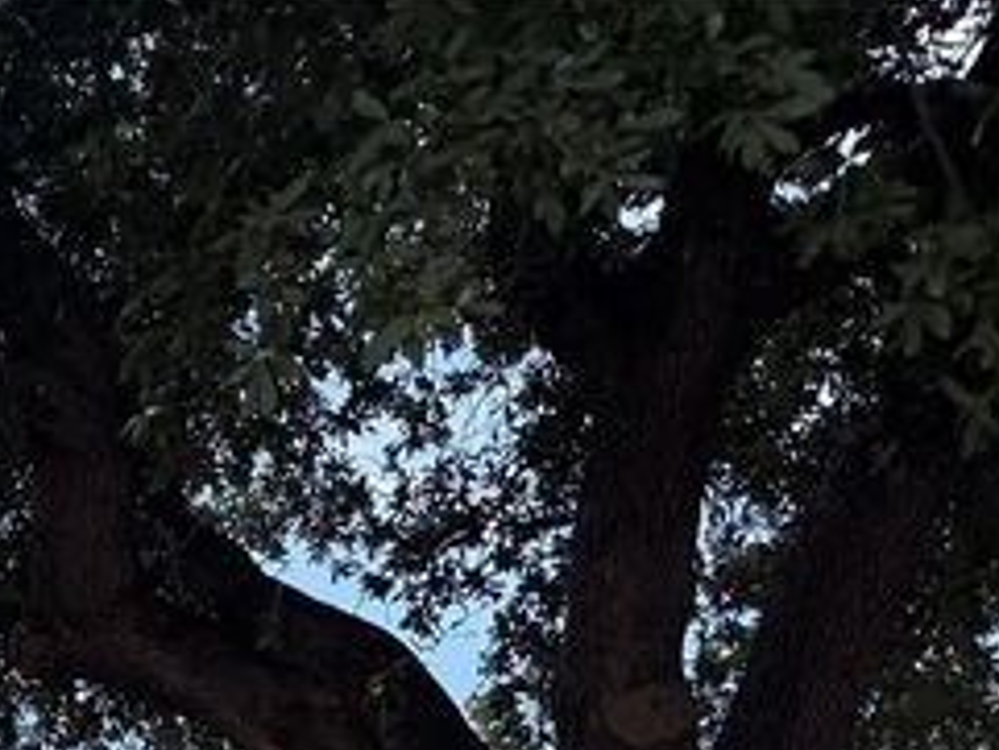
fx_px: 2945
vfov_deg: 12.5
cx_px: -1040
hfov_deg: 15.2
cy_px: 1579
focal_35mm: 102
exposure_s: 1/3425
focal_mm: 6.76
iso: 100
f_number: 1.78
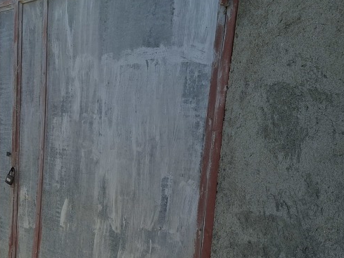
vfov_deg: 30.1
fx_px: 467
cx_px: 56
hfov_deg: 38.5
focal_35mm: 47
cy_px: 210
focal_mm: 5.54
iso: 50
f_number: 1.8
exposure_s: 1/2252
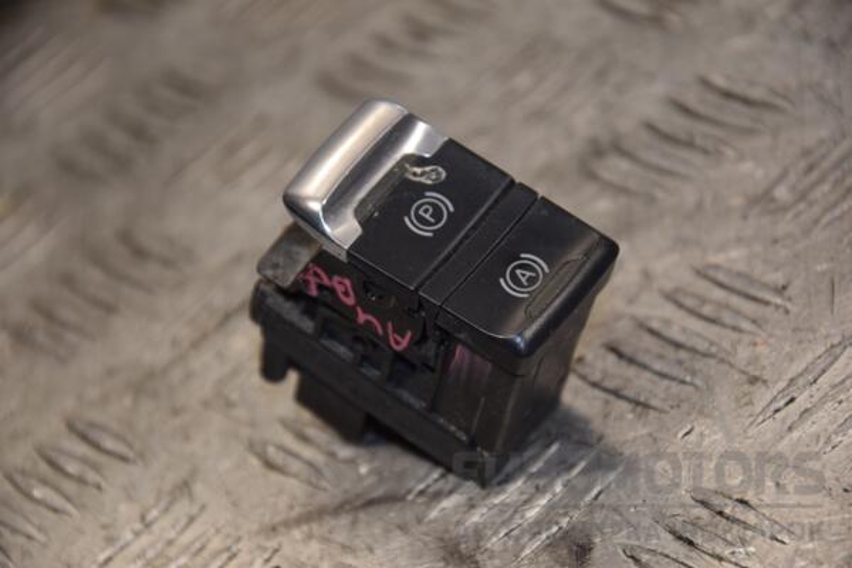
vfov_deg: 8.7
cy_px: 284
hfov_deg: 13.0
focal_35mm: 158
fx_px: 3727
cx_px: 426
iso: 800
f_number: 5.6
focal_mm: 105
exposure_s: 1/200
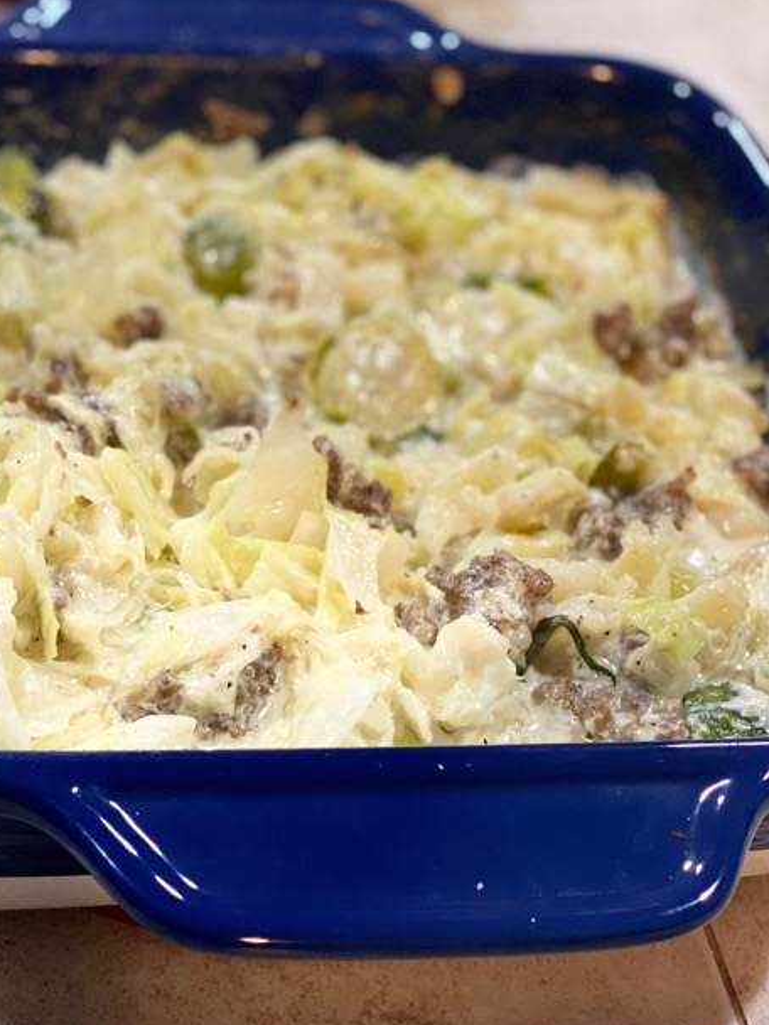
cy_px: 604
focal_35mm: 73
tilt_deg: -42.7
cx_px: 231
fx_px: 2162
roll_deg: -6.8
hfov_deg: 20.1
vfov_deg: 26.6
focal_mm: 6
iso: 320
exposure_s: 1/40
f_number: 2
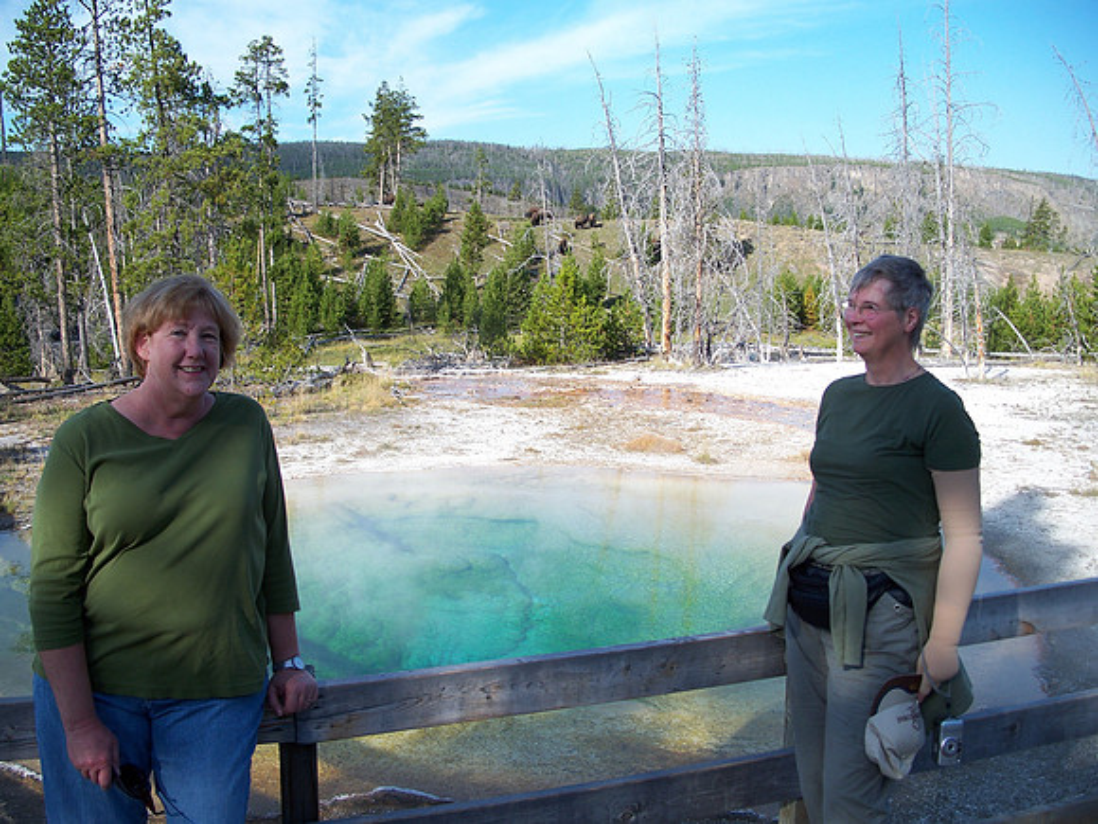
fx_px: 1174
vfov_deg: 38.7
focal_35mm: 37
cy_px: 412
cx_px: 549
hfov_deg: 50.1
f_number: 2.8
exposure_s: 1/500
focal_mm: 7.8
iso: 64
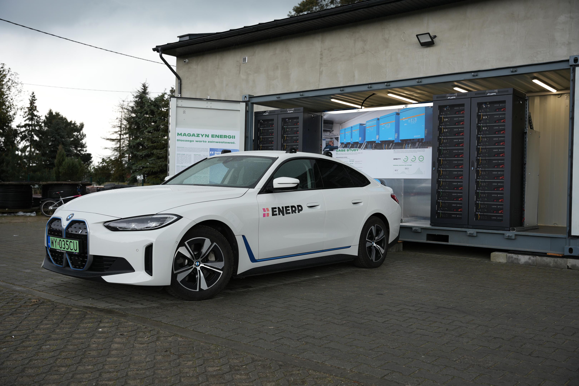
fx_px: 569
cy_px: 193
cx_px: 290
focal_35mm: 35
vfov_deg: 37.5
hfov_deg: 53.9
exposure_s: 1/250
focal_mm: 35.4
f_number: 4
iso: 200
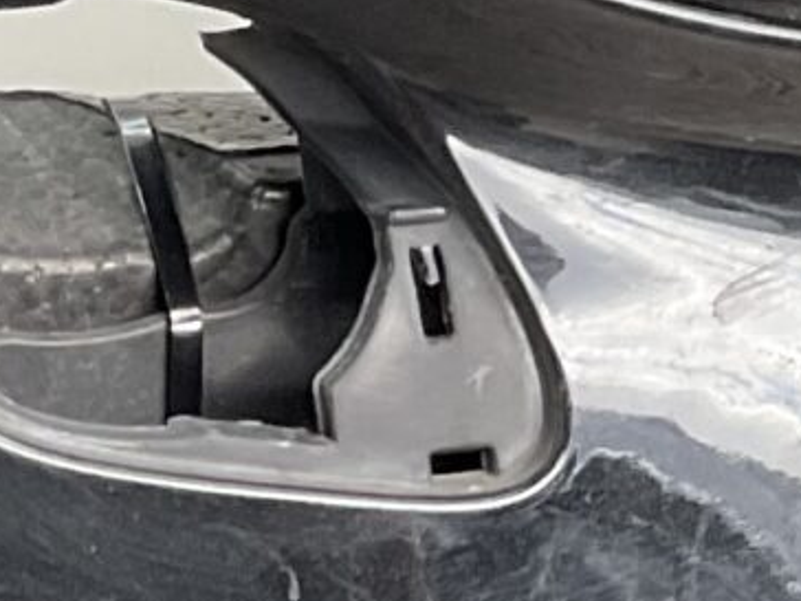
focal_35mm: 204
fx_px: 4720
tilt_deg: -8.2
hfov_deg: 9.2
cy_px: 35
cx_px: 1501
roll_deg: +1.7
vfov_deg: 7.3
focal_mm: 3
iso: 40
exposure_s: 1/120
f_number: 1.8
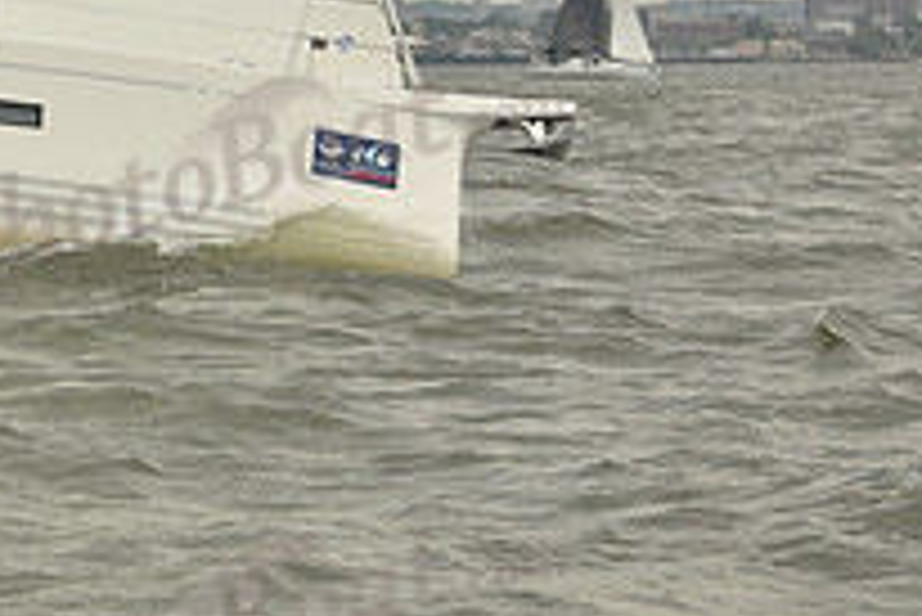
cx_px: -297
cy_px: -2
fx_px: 5074
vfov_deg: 6.9
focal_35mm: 198
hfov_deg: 10.2
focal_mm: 70
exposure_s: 1/800
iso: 250
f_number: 8
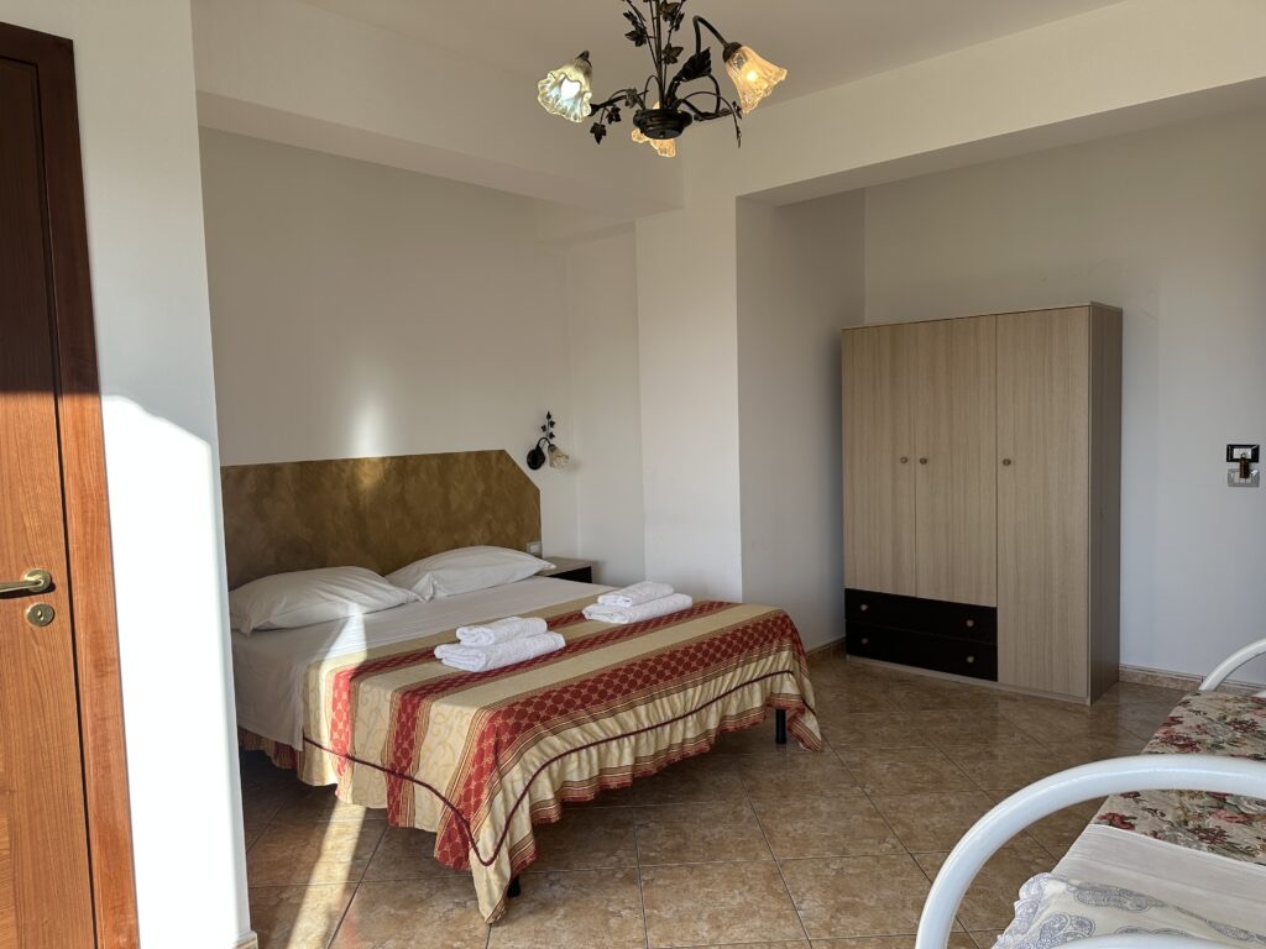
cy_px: 474
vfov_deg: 56.8
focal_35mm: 24
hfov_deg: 71.6
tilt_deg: -4.3
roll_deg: +1.8
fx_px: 878
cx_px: 633
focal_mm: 6.86
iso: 80
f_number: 1.78
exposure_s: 1/535
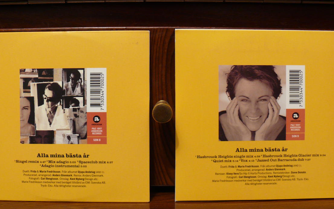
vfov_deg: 29.9
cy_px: 113
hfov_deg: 46.2
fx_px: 391
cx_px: 164
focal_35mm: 43
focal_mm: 7.5
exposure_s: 1/10
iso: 200
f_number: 2.8
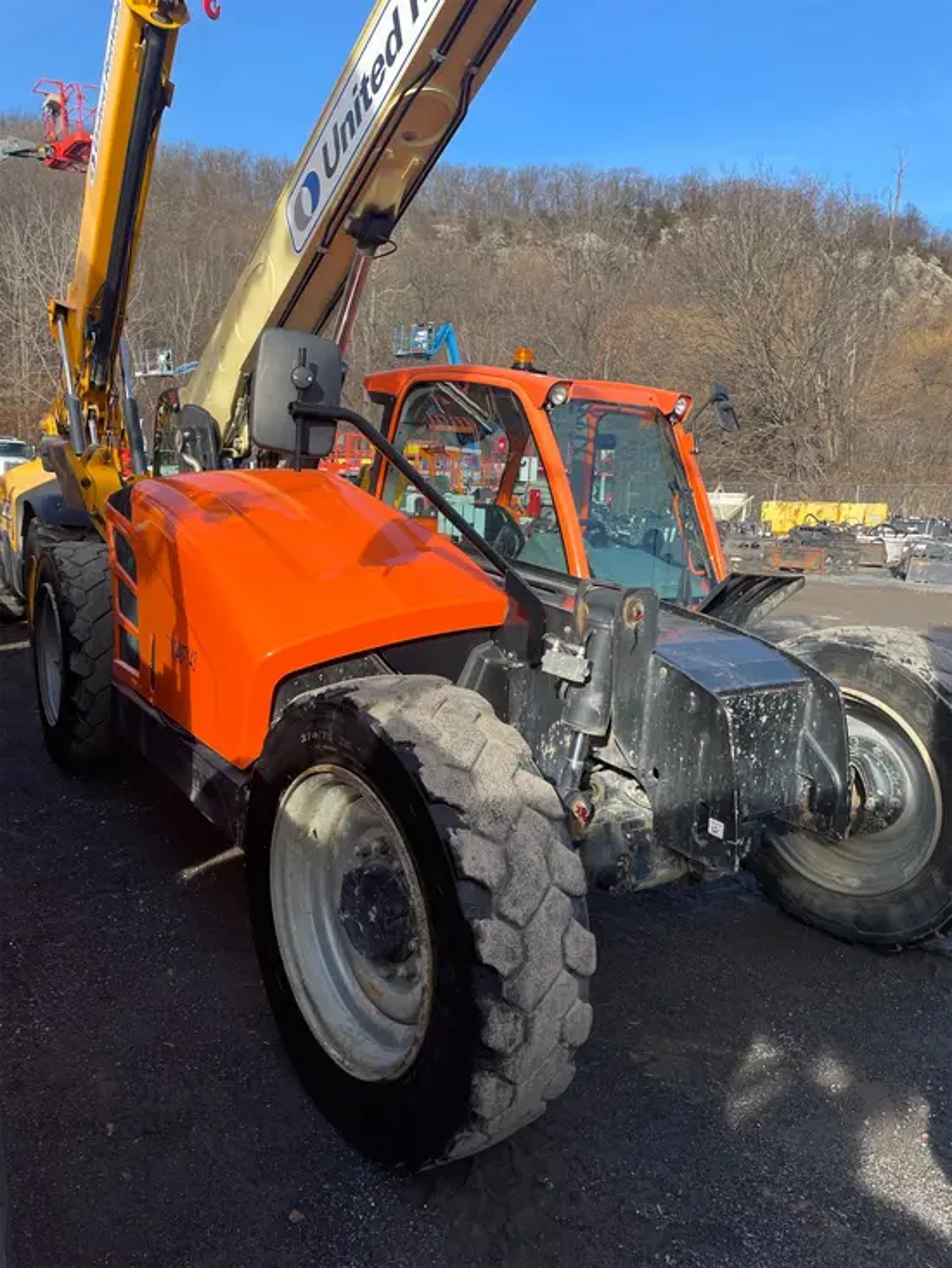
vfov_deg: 67.3
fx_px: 953
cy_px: 634
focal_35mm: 26
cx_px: 476
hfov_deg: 53.1
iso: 50
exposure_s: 1/1742
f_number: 1.6
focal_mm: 4.2
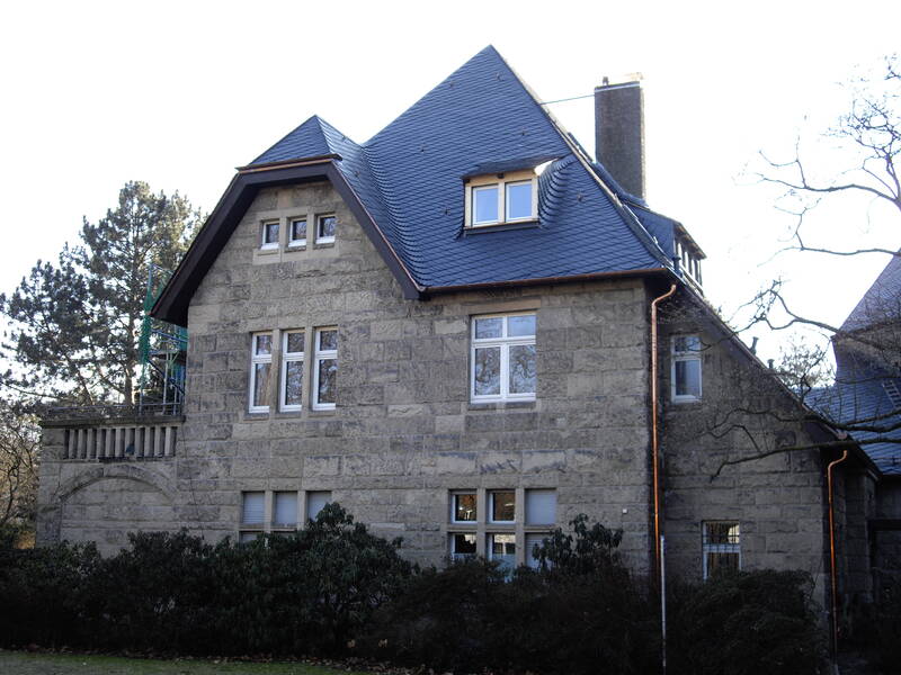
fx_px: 1197
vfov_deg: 31.5
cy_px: 338
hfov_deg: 41.2
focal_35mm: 46
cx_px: 450
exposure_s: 1/100
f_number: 3.1
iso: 50
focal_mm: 9.6
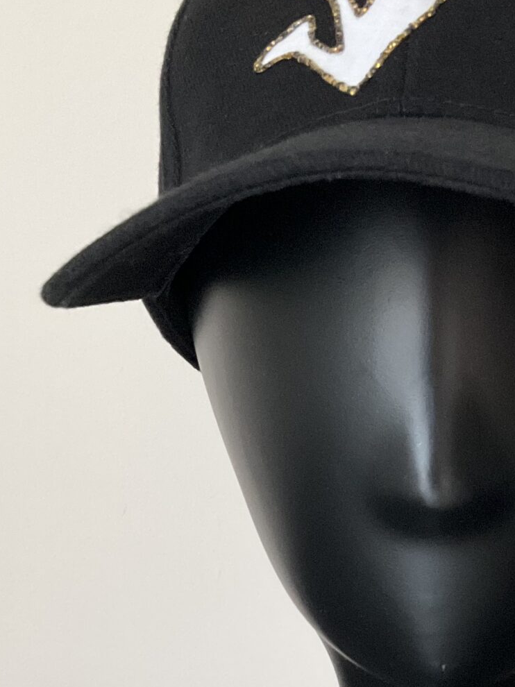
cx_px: 450
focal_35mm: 75
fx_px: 1488
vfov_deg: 25.1
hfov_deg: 19.3
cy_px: 636
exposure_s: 1/57
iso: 320
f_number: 1.8
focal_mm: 3
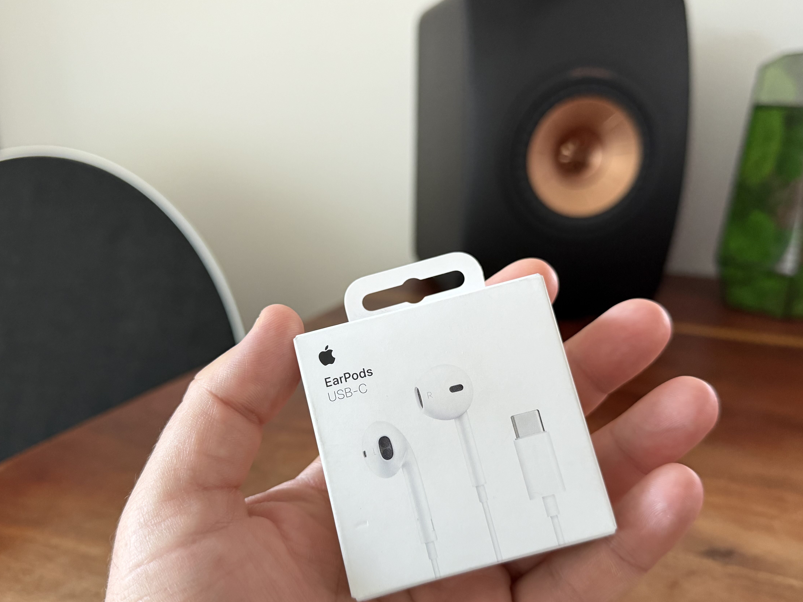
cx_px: 401
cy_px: 334
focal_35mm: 31
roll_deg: +0.3
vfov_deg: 45.4
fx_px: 719
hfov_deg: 58.3
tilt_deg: -17.7
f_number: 1.78
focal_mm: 6.76
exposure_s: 1/60
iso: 500
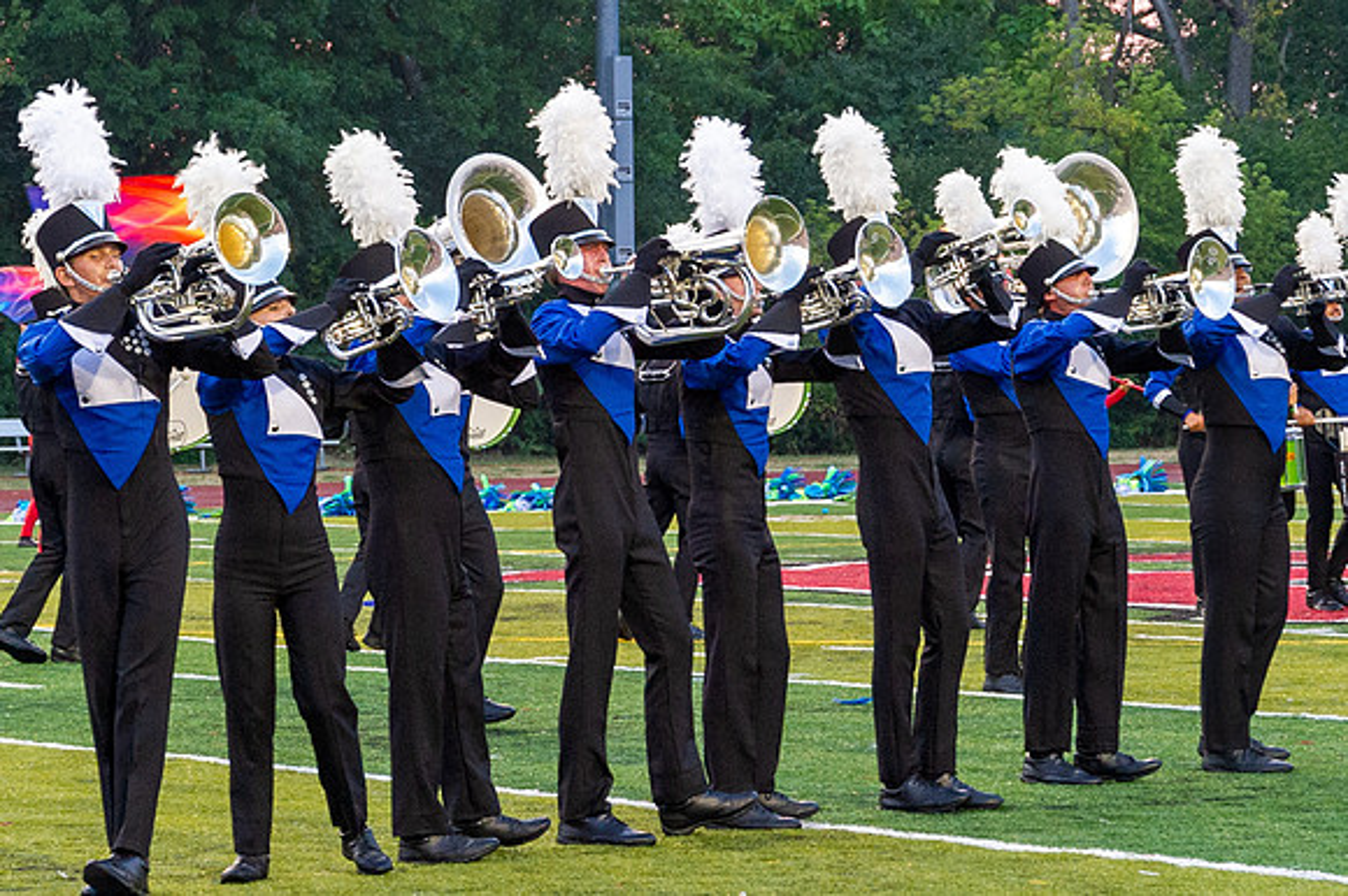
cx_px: 606
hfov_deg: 12.0
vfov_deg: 8.0
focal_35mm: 172
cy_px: 472
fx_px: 6433
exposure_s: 1/200
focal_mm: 78
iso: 2500
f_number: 7.1
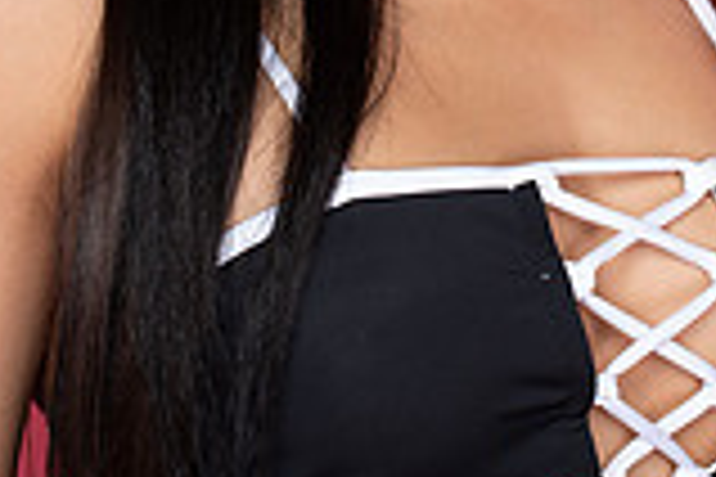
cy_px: -281
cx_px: 482
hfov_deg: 16.0
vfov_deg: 10.3
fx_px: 2546
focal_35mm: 128
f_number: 5.6
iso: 160
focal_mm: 35
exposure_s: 1/200
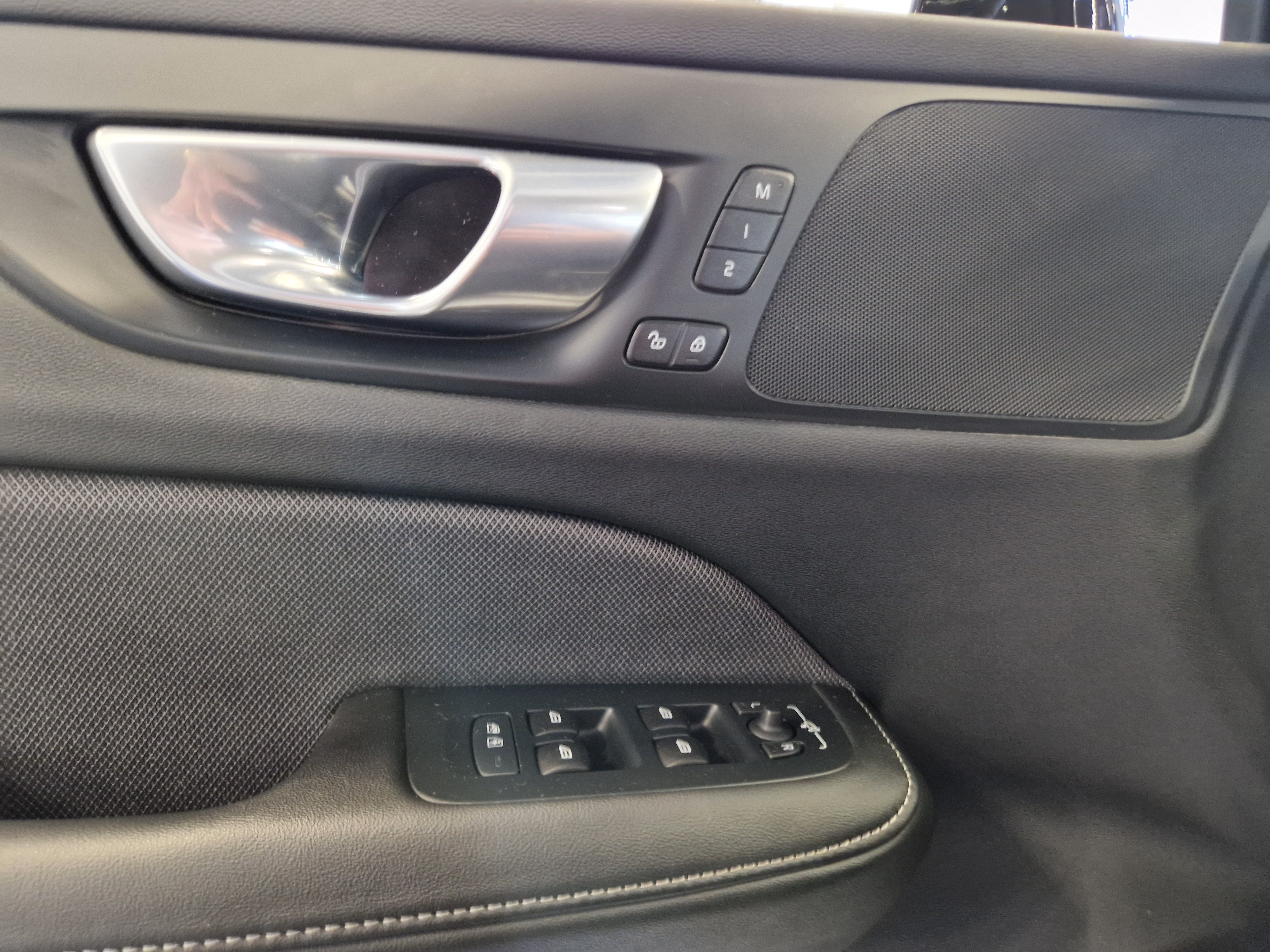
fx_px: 844
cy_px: 476
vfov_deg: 58.9
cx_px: 635
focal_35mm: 23
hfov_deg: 73.9
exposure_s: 1/25
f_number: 1.8
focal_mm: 5.4
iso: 500
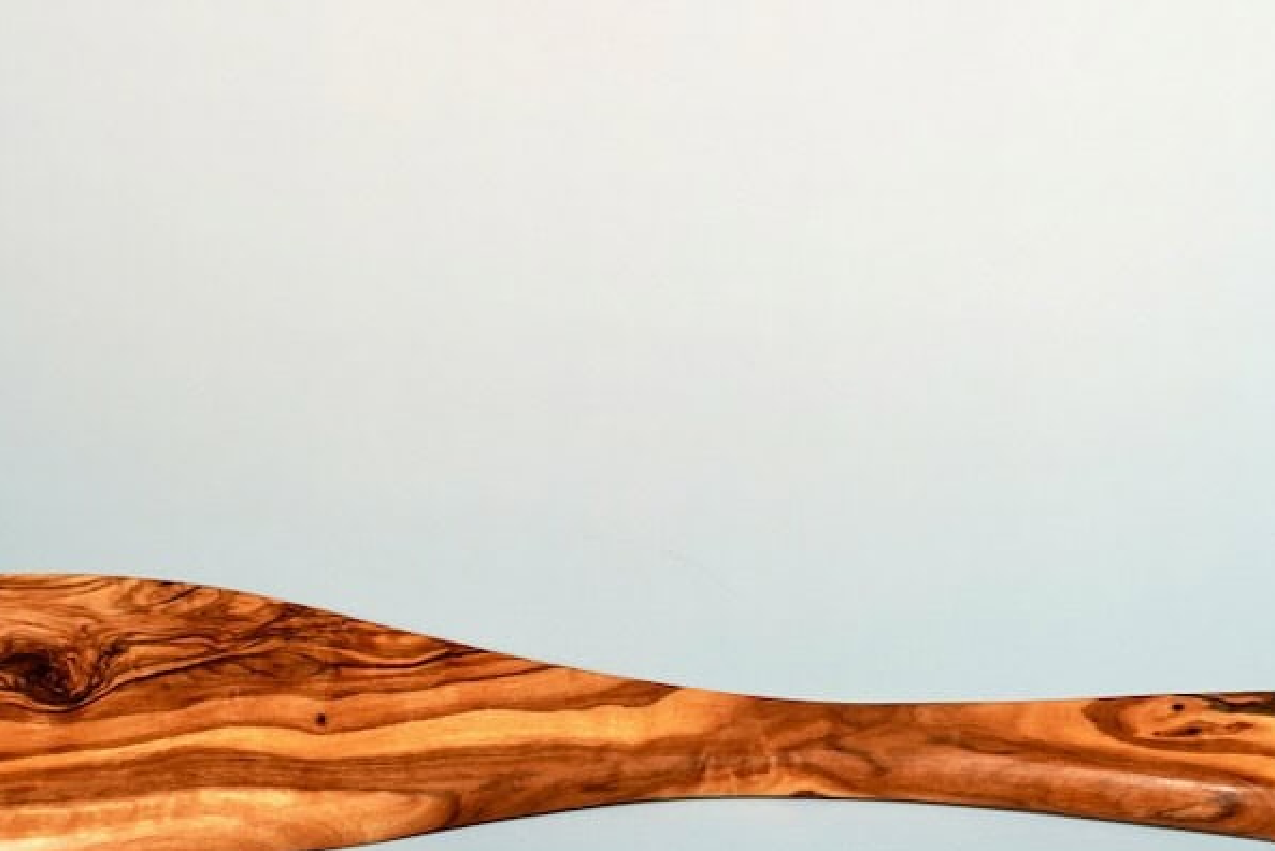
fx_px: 2905
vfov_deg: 16.5
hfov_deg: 24.7
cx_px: 789
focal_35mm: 82
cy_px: 711
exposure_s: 1/160
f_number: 4
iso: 320
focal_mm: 38
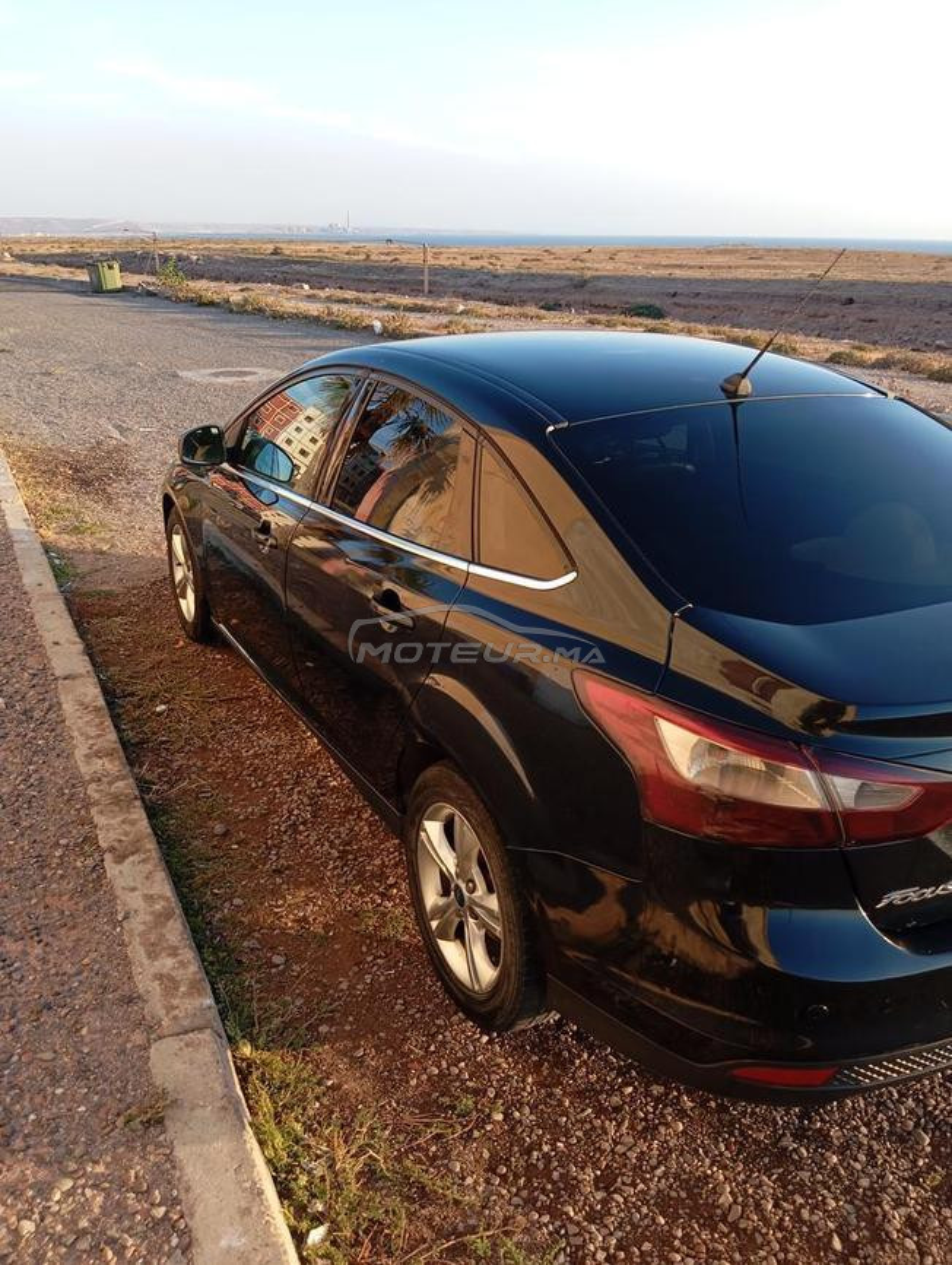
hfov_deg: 49.9
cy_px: 632
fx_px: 1024
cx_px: 476
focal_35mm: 28
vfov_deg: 63.4
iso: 107
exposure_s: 1/103
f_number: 1.8
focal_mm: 4.22
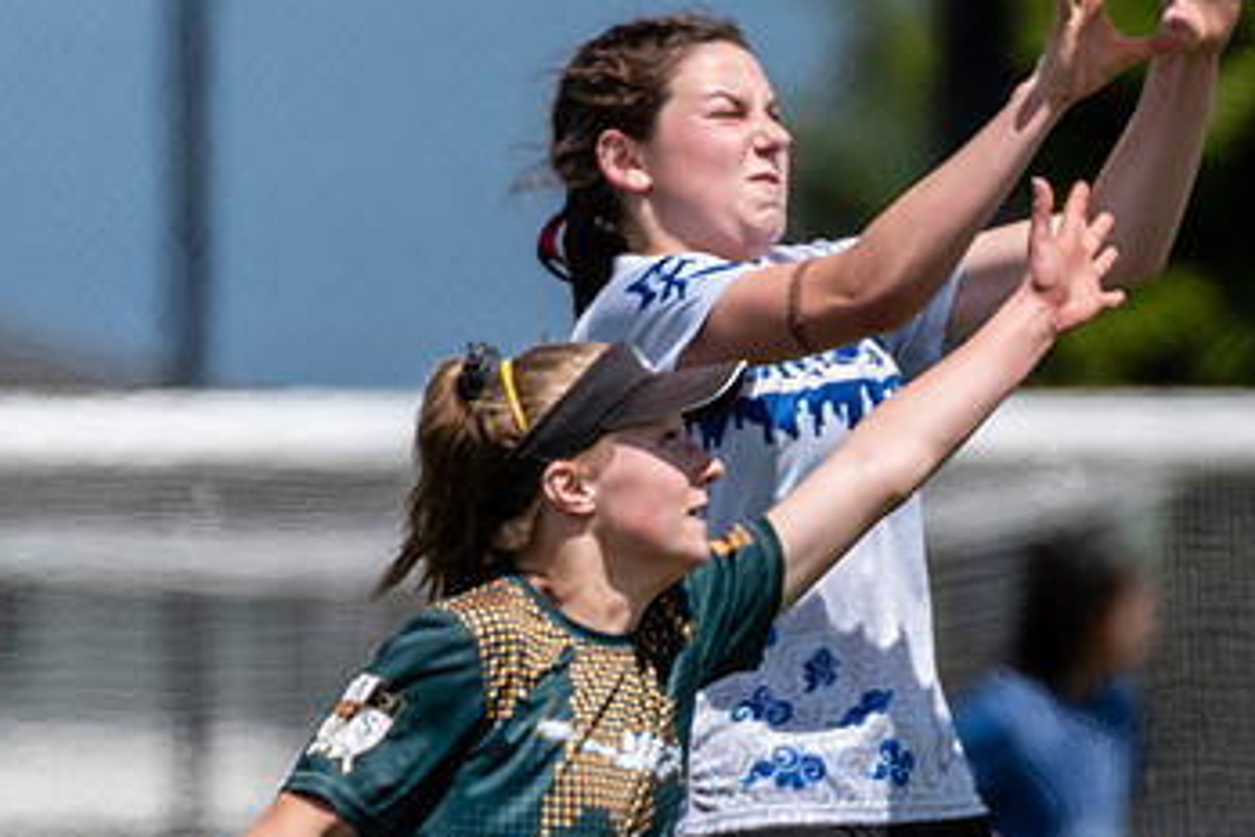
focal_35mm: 1619
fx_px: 56436
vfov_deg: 0.8
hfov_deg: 1.3
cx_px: 1118
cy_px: 852
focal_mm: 400
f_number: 4
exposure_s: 1/1600
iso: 140
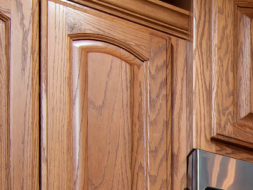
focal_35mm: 88
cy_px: 433
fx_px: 643
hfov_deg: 15.1
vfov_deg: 13.2
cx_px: 582
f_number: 6.3
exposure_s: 1/15
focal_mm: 16
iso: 200
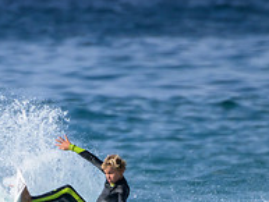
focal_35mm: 2884
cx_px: 85
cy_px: 235
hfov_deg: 0.7
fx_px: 22425
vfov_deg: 0.5
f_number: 11
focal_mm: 1000
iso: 720
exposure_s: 1/2000
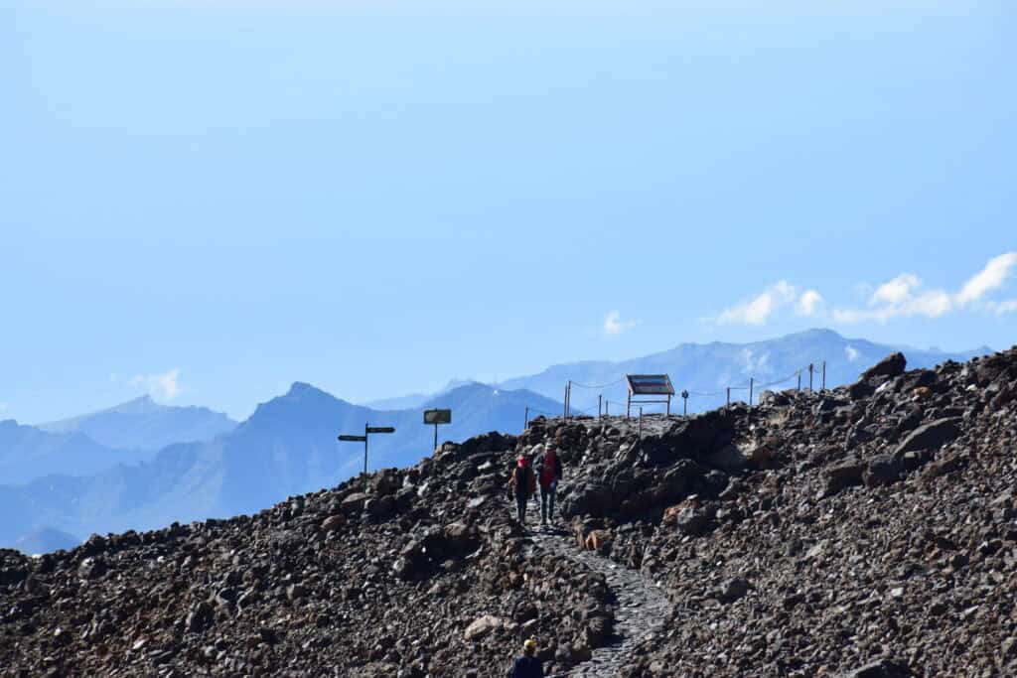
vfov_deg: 6.5
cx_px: 508
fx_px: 5933
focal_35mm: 210
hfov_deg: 9.8
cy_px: 339
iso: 800
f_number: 11
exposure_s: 1/400
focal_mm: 140
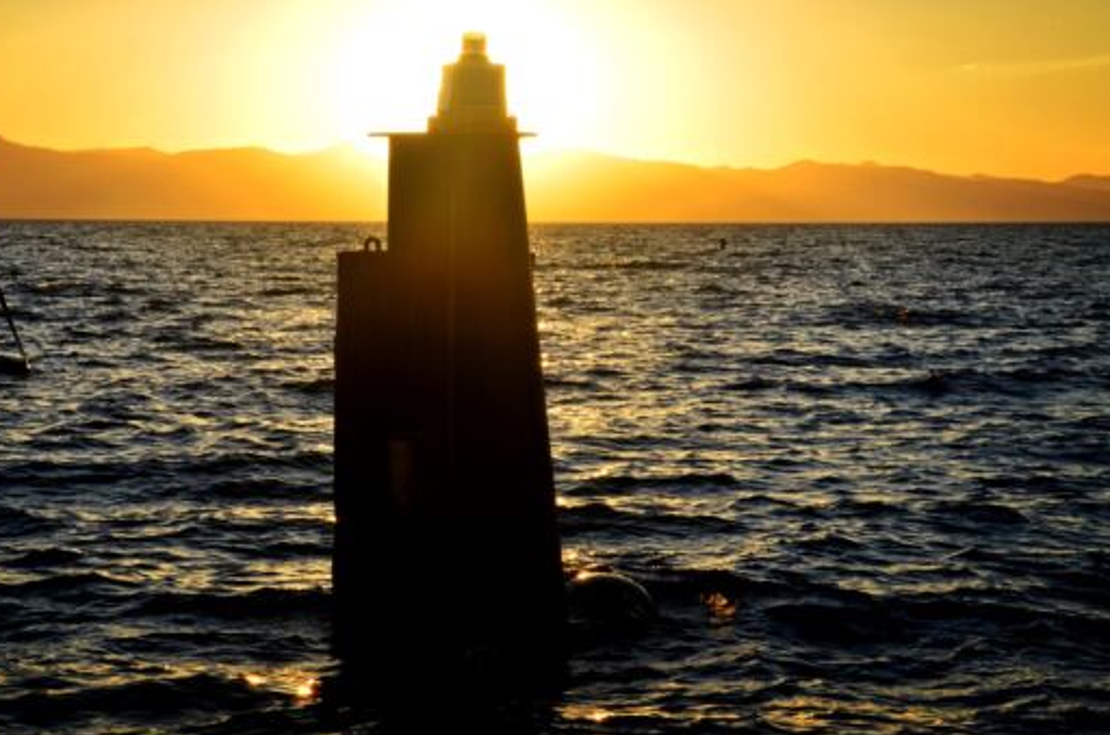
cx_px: 457
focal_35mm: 90
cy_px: 317
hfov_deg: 22.6
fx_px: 2769
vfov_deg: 15.1
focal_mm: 48
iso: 200
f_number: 18
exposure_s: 1/125
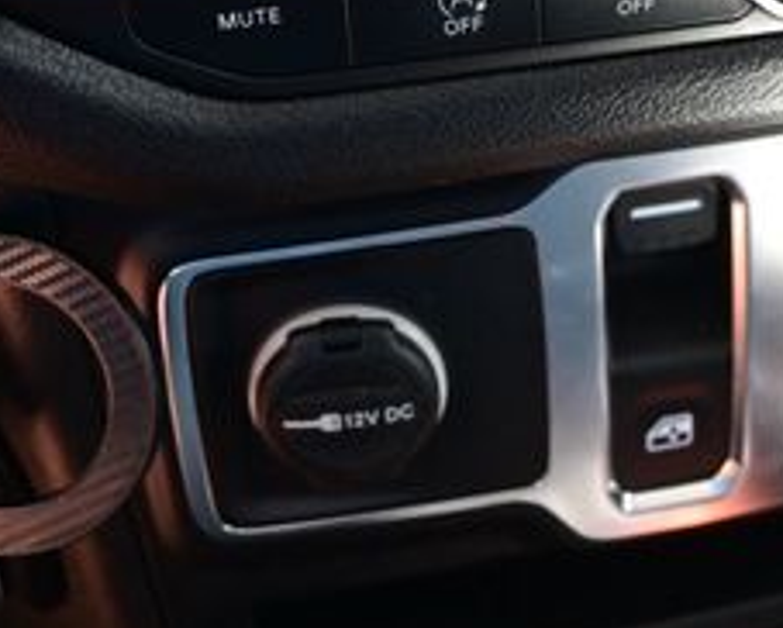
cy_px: 138
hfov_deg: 22.2
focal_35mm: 83
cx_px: 749
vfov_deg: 18.3
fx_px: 1933
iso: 1400
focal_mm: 21
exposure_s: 1/30
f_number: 4
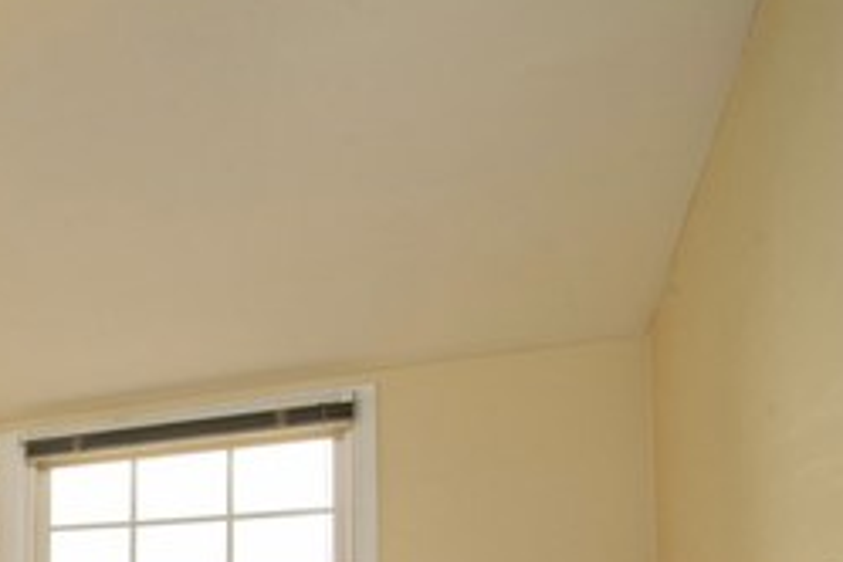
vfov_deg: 32.3
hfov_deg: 38.5
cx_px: -179
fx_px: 843
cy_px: 625
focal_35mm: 36
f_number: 10
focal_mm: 14
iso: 400
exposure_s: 1/200
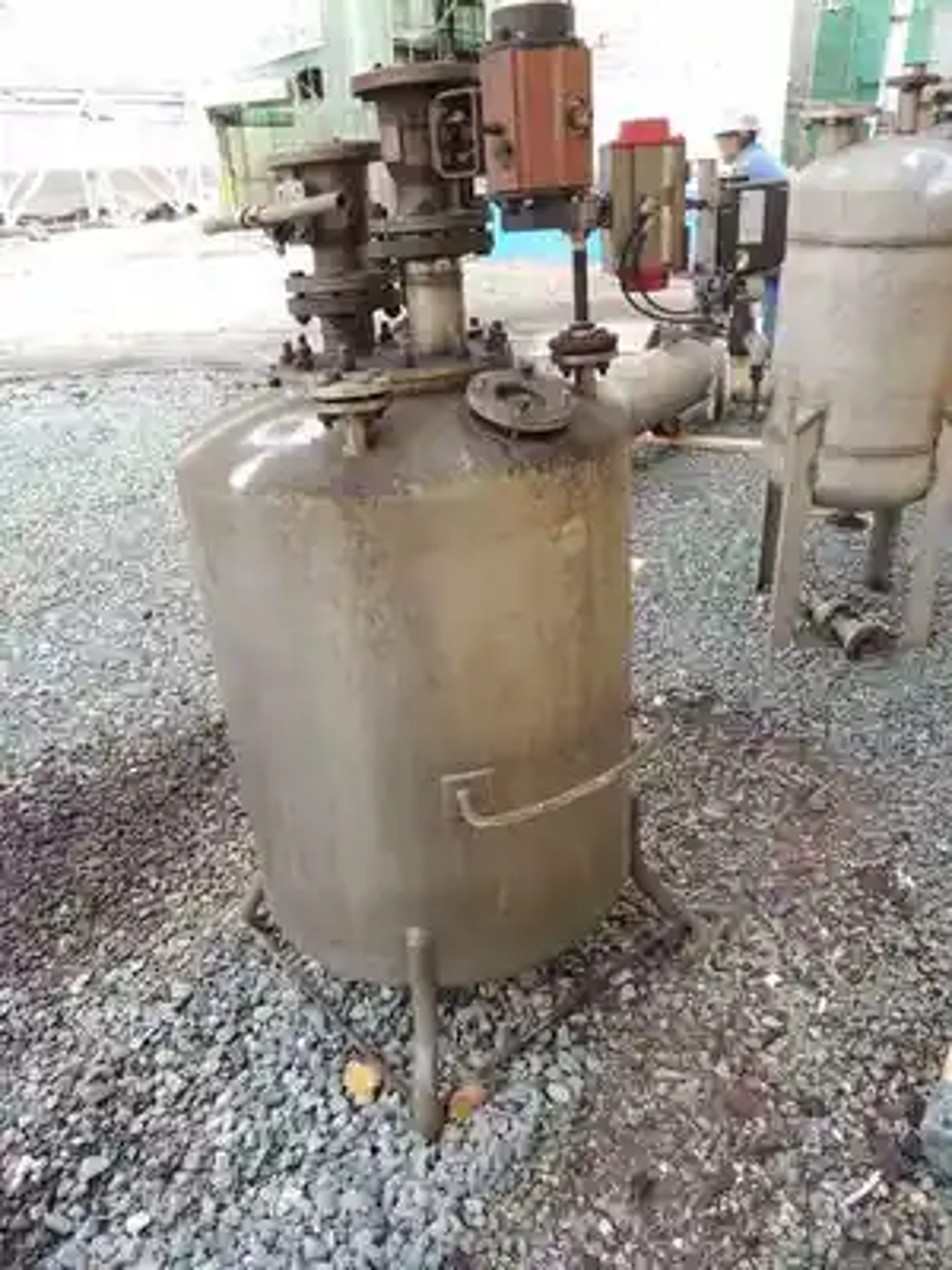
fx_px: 880
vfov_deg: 71.6
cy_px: 635
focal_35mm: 24
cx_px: 476
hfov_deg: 56.8
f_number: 3
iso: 100
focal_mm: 4.3
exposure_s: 1/200
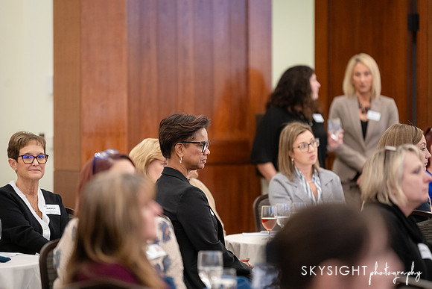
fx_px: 2448
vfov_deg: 6.7
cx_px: 216
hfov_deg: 10.1
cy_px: 144
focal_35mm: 204
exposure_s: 1/200
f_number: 2.8
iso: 3200
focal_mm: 200
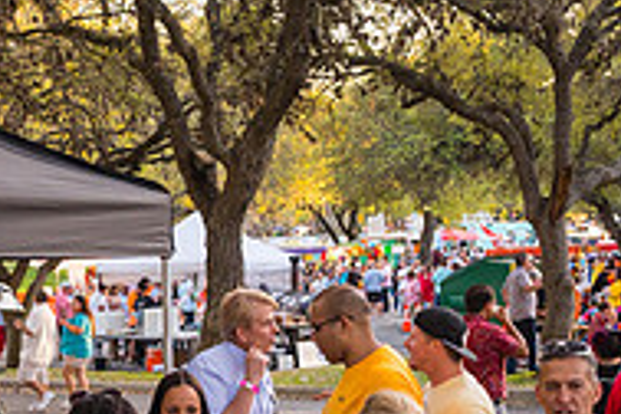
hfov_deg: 22.5
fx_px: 1483
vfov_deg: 15.7
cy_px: 371
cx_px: -39
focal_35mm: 86
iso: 1250
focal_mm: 28
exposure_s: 1/800
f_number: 4
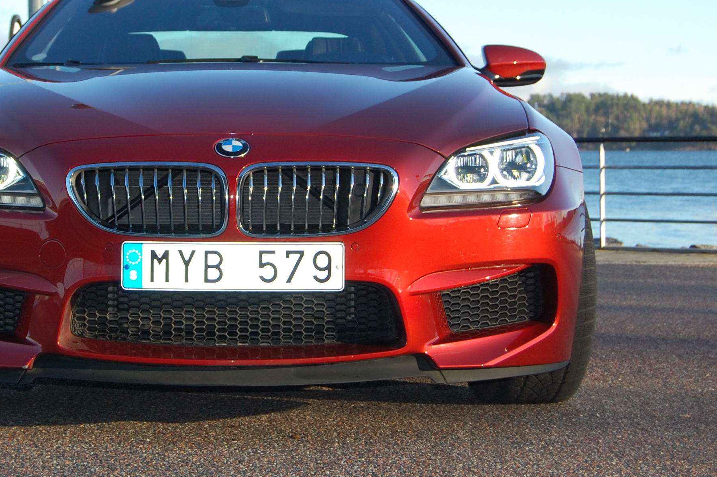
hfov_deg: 21.1
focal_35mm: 96
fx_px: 1911
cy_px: 141
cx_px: 215
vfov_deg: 14.2
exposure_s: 1/500
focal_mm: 38
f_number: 5.6
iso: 360
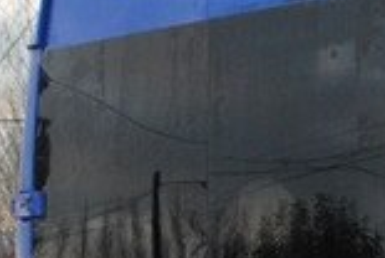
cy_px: 347
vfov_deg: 8.2
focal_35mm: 166
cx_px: 631
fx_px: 1779
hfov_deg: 11.7
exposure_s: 1/160
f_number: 9
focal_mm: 26
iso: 800
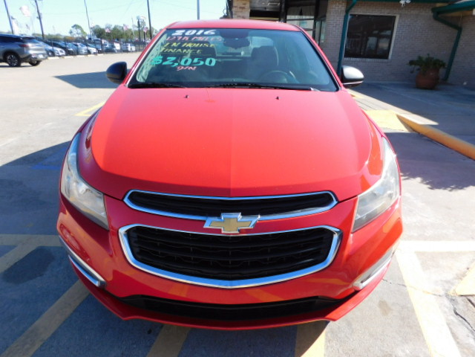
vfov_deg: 58.9
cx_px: 238
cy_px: 178
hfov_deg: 73.9
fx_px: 316
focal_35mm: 23
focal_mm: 4
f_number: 3
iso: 125
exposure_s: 1/800
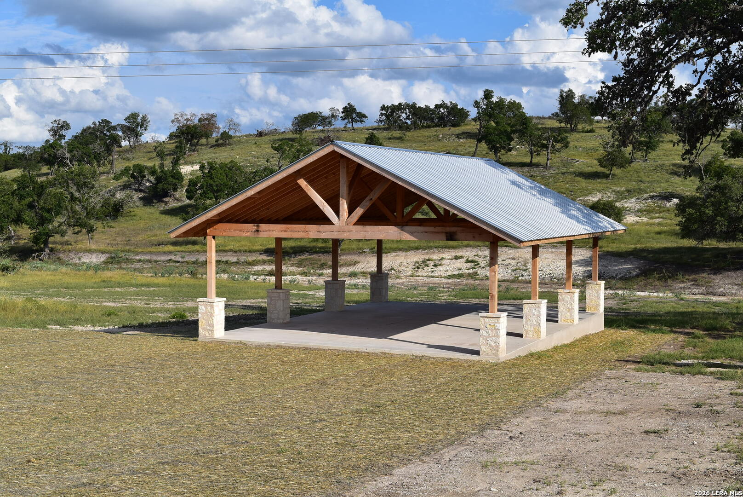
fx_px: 1053
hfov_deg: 38.9
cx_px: 372
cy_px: 248
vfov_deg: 26.5
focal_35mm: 51
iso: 250
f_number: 11
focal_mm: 34
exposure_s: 1/400
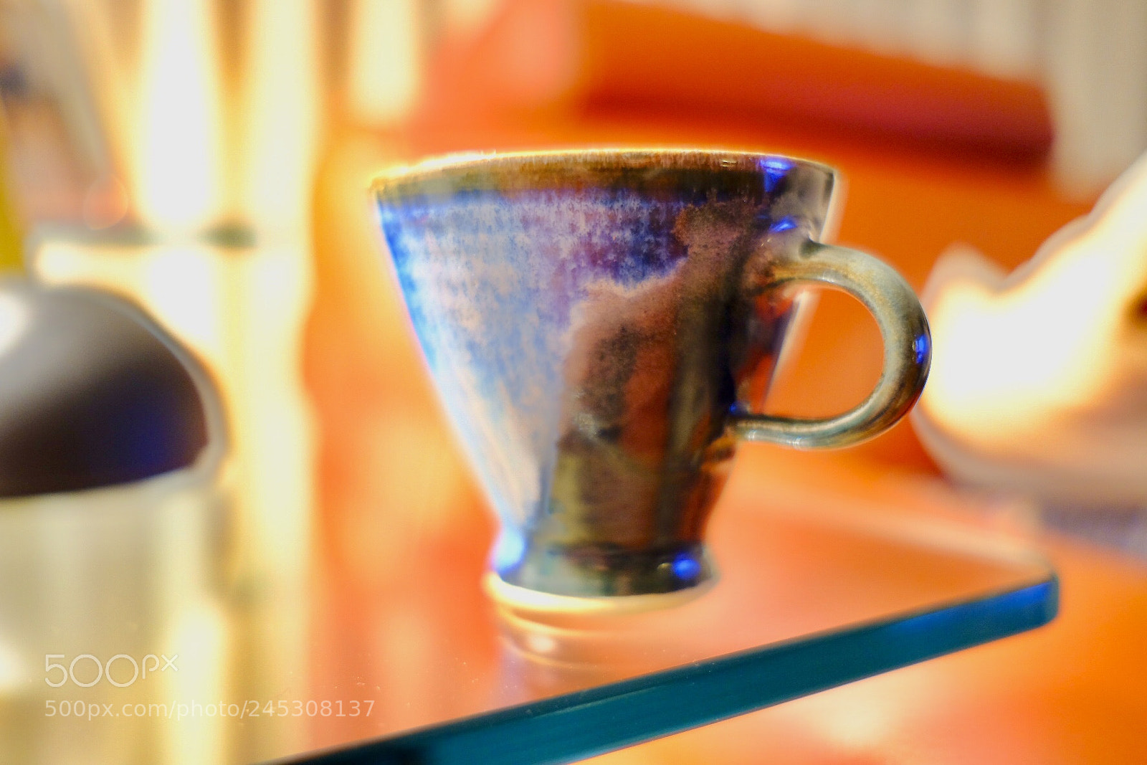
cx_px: 574
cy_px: 382
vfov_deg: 37.9
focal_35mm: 35
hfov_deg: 54.4
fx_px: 1115
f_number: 2
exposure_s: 1/40
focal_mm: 23
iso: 1250
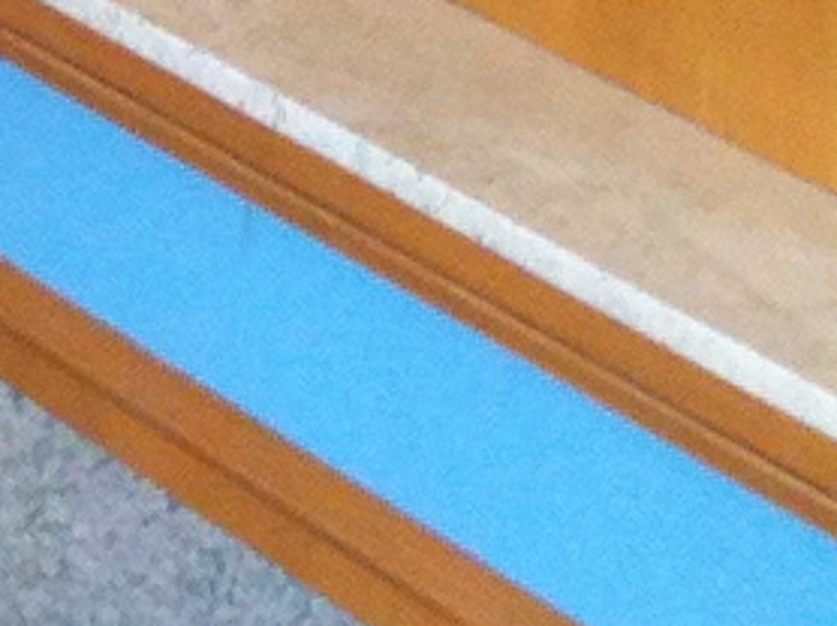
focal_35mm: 258
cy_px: -1363
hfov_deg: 7.5
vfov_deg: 5.4
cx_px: -440
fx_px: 6233
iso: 100
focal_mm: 3.85
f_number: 2.8
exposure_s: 1/50
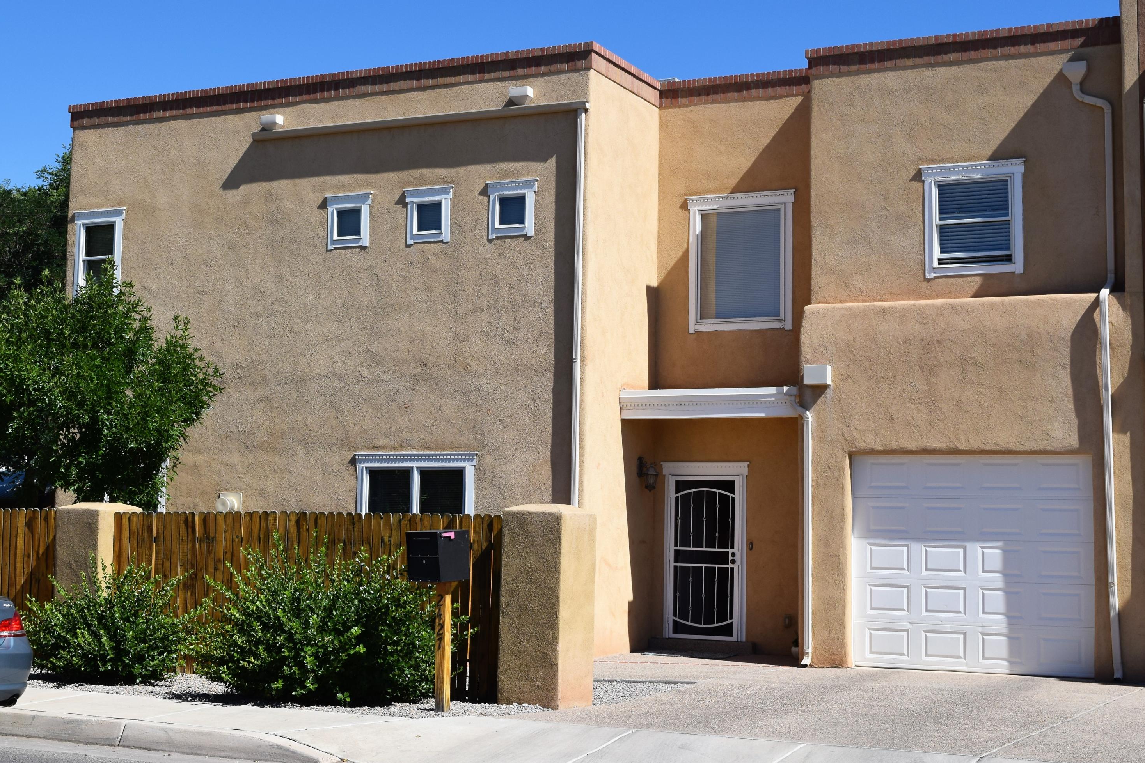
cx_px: 566
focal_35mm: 46
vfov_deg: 29.2
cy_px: 381
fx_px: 1463
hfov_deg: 42.7
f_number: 10
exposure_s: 1/500
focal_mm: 30
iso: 200
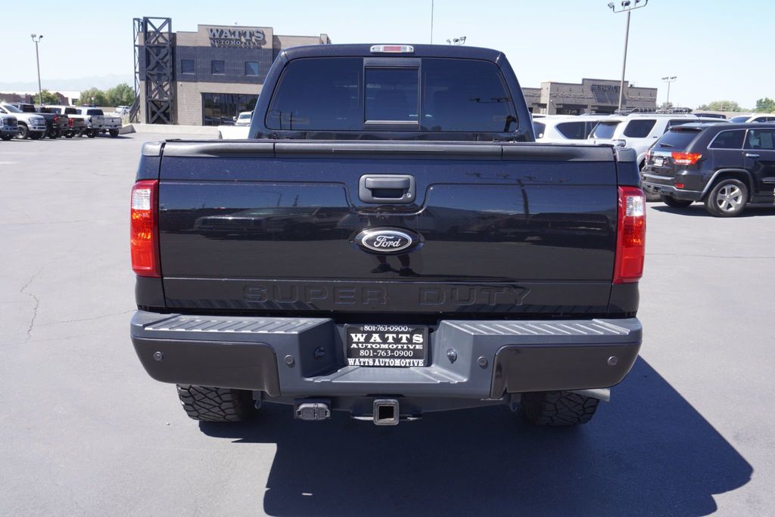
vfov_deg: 40.0
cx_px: 388
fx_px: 711
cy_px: 258
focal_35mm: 33
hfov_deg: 57.2
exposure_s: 1/125
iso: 100
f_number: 6.3
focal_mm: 22
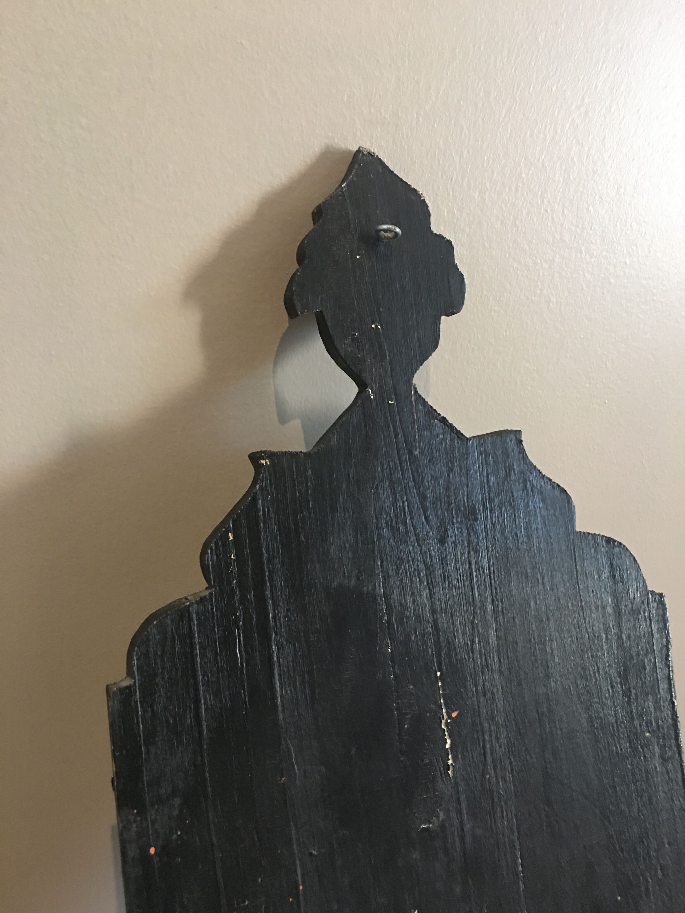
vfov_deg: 61.7
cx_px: 342
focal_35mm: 29
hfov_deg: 48.2
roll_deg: -3.8
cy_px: 456
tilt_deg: -20.4
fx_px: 765
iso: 80
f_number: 2.2
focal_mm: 4.15
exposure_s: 1/10
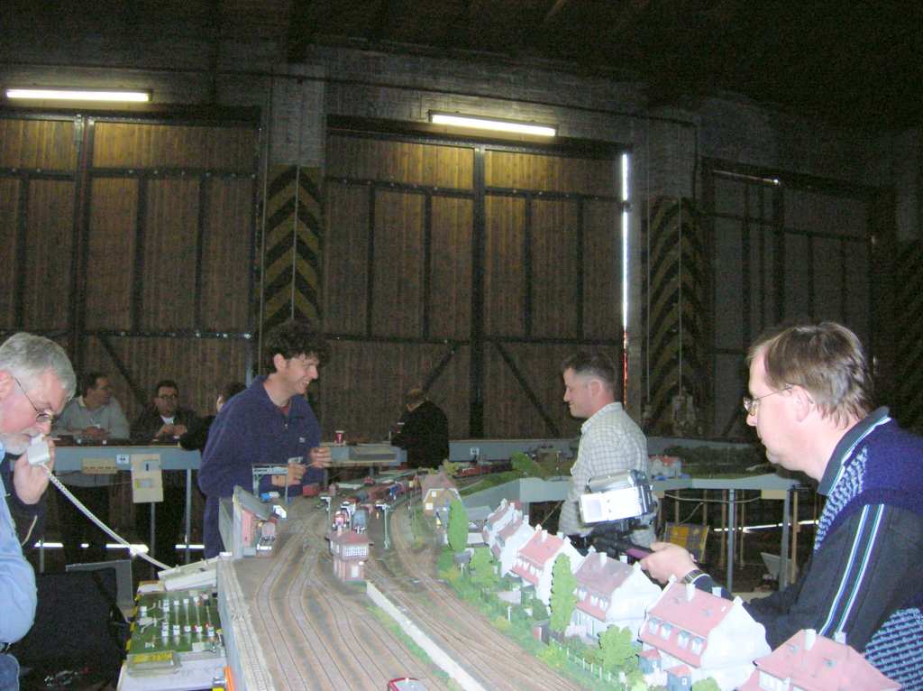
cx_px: 462
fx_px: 906
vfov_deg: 41.7
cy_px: 346
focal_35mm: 34
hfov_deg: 54.0
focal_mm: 5.7
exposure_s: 1/60.1
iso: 200
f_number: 2.9
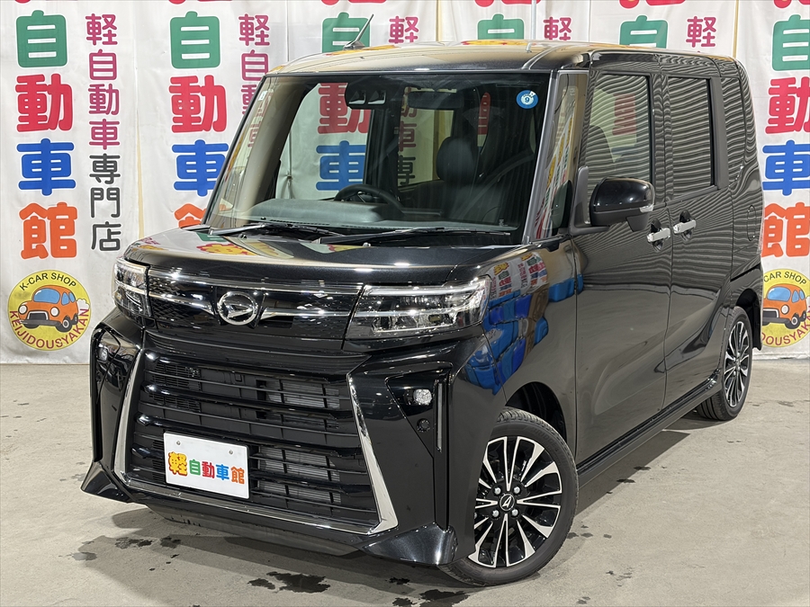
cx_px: 405
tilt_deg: -8.6
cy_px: 304
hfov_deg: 36.8
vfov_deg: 28.0
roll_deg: +0.9
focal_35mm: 52
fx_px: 1217
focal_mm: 5.96
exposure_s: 1/33
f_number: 1.6
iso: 160
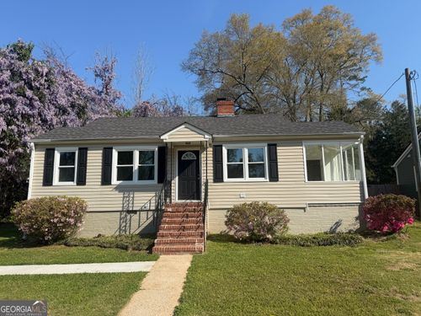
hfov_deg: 71.6
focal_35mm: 24
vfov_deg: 56.8
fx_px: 292
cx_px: 210
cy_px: 158
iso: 80
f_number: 1.78
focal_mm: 6.76
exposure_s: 1/4673
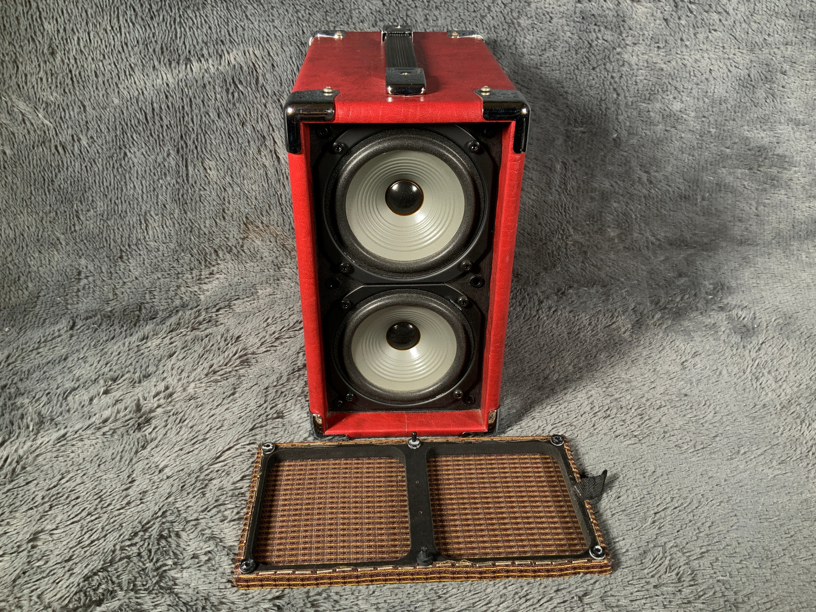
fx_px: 684
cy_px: 306
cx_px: 408
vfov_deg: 48.2
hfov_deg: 61.7
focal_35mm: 29
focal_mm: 3
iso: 50
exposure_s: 1/50
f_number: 1.8
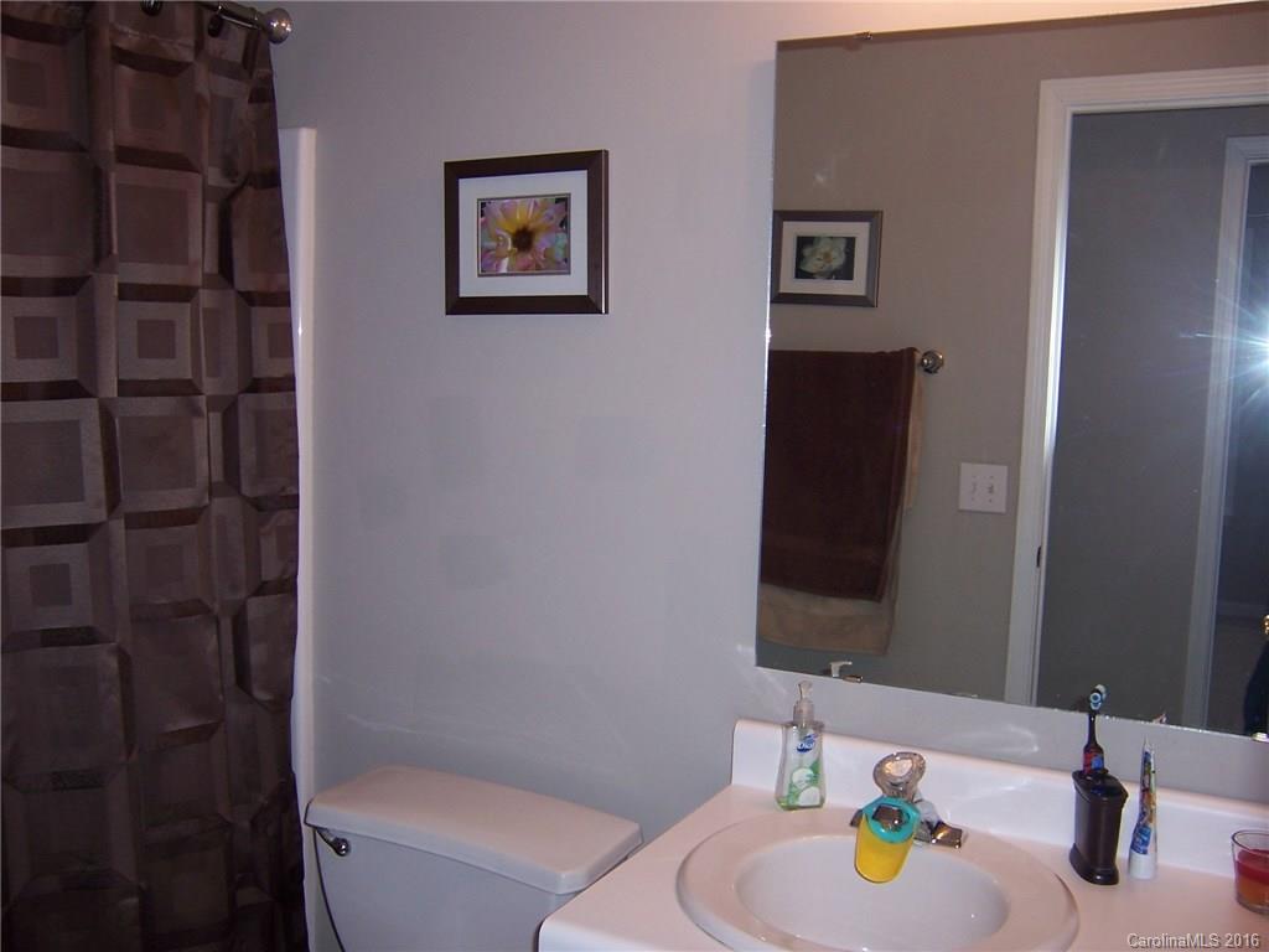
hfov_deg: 55.4
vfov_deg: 42.9
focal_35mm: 33
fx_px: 1210
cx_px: 634
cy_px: 476
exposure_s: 1/60
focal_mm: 5.5
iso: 80
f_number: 2.8
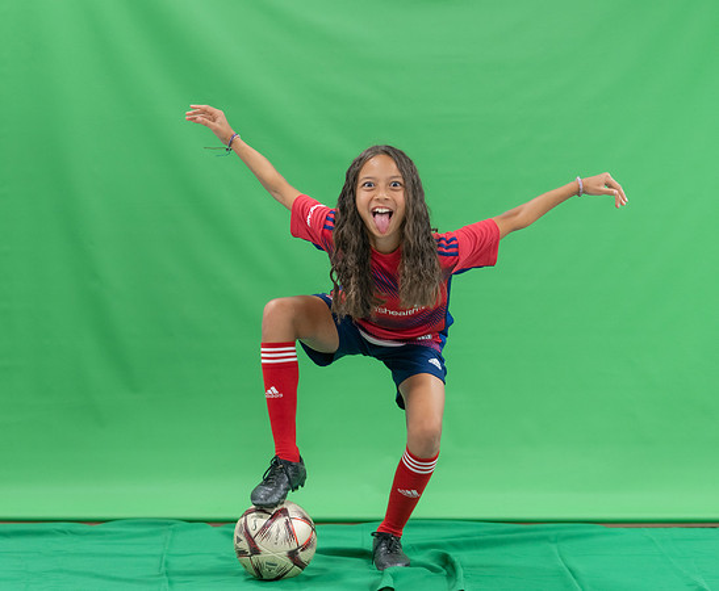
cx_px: 328
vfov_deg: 15.2
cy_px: 304
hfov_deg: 18.5
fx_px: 2213
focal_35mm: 103
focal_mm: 70
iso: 1000
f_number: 2.8
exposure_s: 1/250
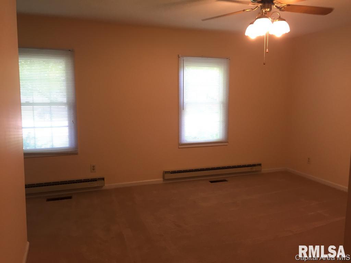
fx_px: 294
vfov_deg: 48.2
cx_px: 176
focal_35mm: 29
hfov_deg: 61.7
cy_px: 132
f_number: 2.2
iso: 64
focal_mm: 4.15
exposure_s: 1/30
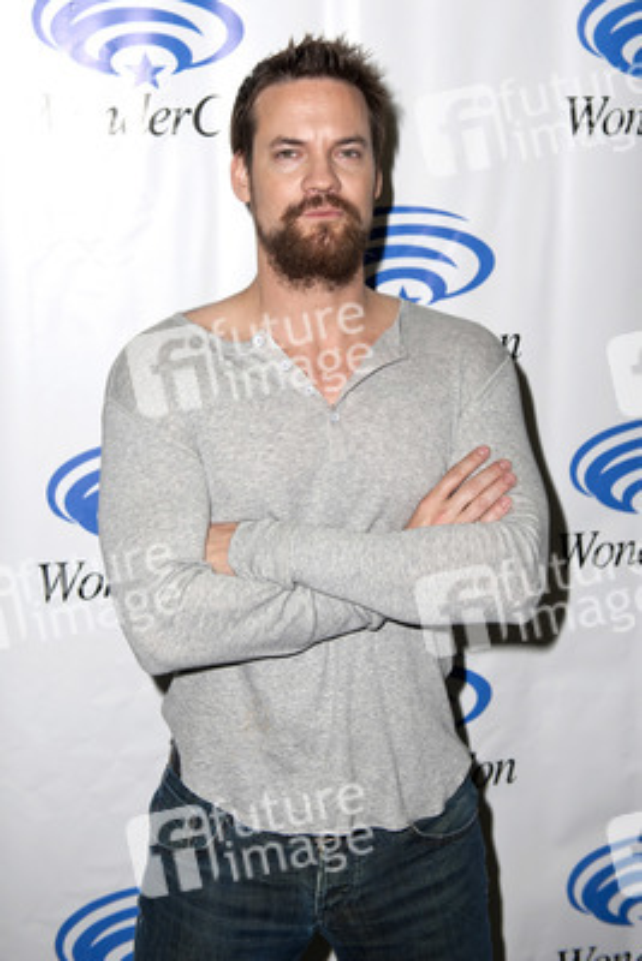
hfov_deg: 30.5
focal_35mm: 44
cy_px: 480
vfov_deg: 44.5
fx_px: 1176
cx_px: 321
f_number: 4.5
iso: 400
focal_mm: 44
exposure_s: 1/400
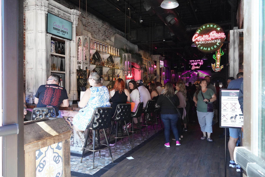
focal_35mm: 28
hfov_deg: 65.5
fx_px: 206
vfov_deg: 46.4
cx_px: 132
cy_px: 88
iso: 6400
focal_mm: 28
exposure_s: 1/100
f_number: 6.3
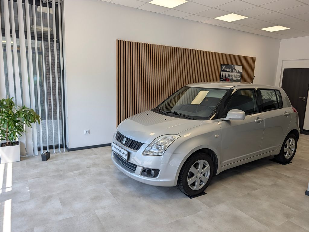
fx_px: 215
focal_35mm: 24
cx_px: 154
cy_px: 116
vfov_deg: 56.9
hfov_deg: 71.5
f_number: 1.68
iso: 20
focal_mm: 6.9
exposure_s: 1/130
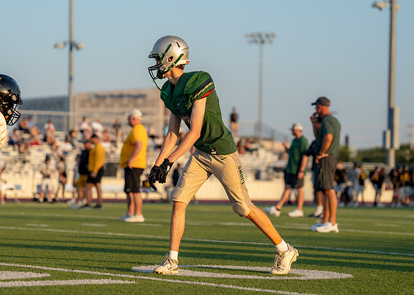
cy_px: 144
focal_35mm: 141
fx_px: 1658
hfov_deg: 14.2
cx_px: 189
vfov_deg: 10.2
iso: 800
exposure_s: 1/4000
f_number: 2.8
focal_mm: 112
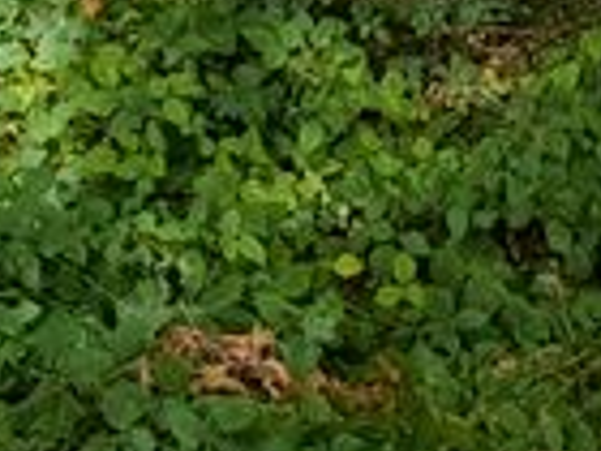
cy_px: -1100
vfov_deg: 7.0
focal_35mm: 179
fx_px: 3108
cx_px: -670
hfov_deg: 10.1
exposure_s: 1/146
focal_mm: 4.6
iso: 20
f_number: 2
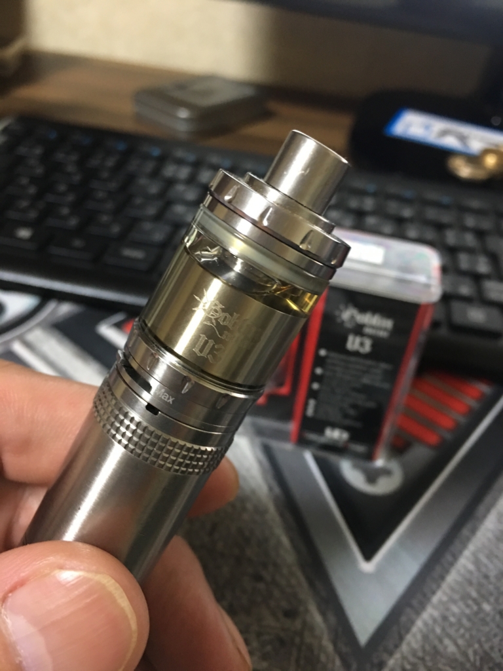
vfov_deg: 61.7
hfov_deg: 48.2
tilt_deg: -38.3
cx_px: 252
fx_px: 562
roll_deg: -4.9
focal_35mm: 29
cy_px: 336
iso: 80
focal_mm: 4.15
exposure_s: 1/10
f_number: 2.2
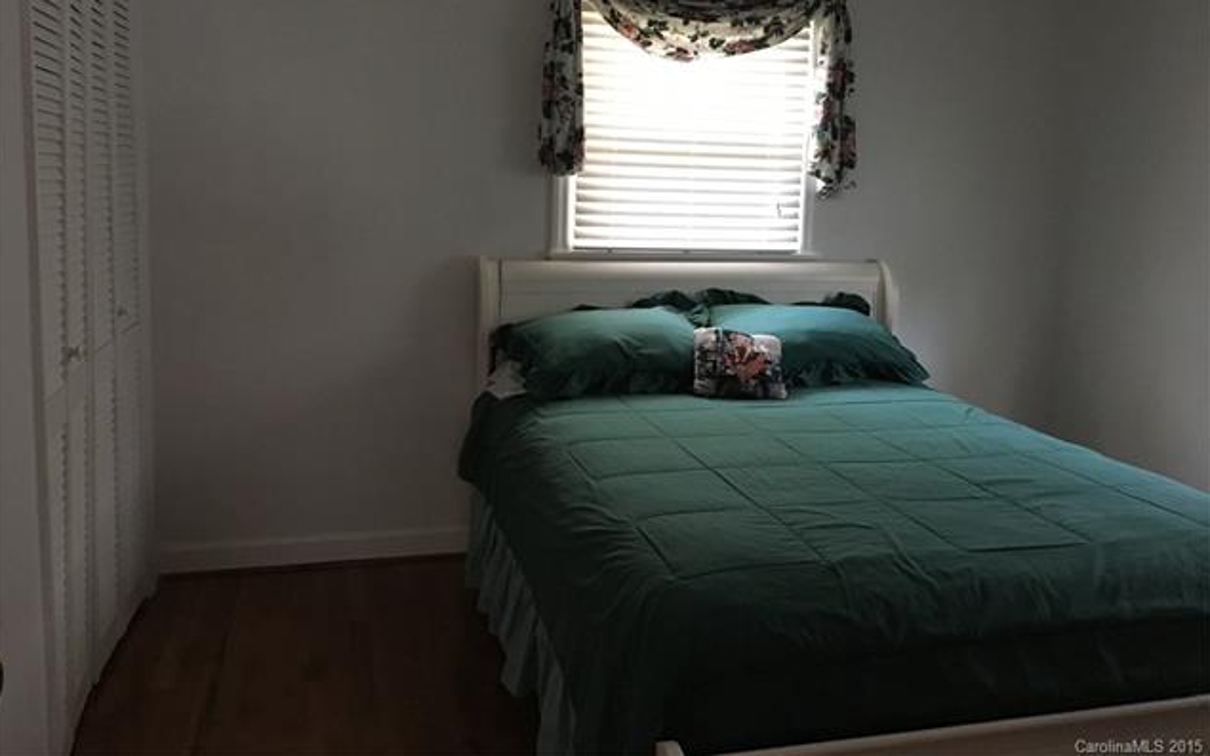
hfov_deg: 61.2
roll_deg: -1.7
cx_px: 602
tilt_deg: -6.7
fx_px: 1022
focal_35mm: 31
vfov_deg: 40.4
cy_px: 301
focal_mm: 4.15
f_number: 2.2
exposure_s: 1/30
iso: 200
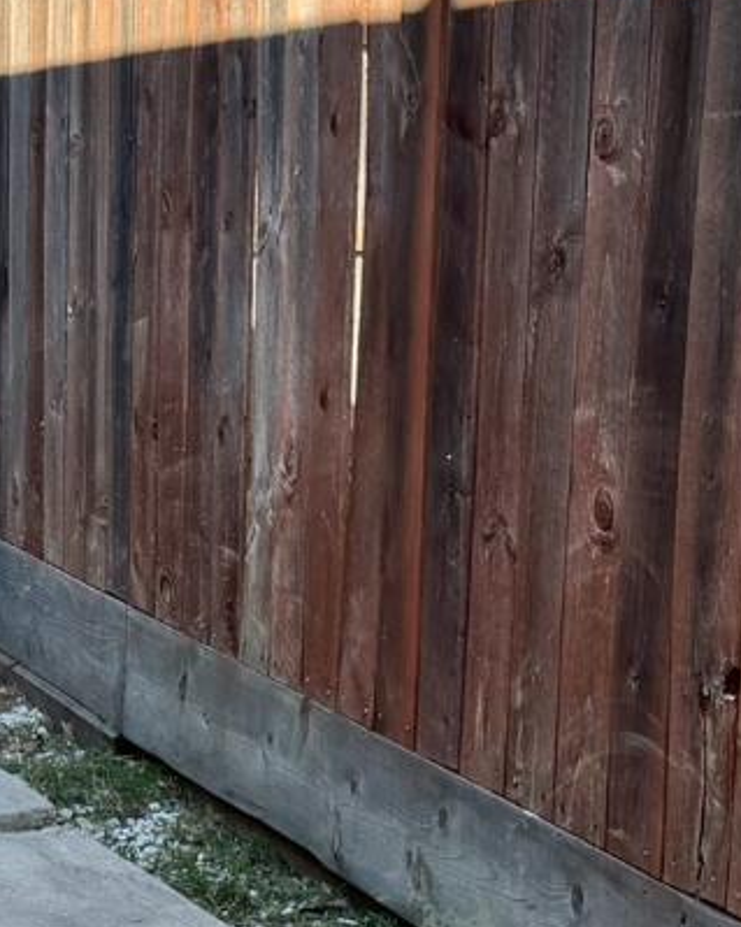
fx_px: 2413
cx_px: -86
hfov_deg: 16.9
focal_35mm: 88
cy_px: 459
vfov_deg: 21.7
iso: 100
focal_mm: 6.76
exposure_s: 1/1314
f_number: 1.78
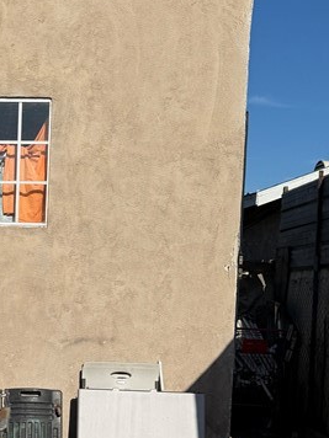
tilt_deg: -3.6
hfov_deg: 20.2
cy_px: 338
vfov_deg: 27.7
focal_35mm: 69
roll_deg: -2.0
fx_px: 874
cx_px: -44
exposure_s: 1/10309
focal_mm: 6.76
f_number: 1.78
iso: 80
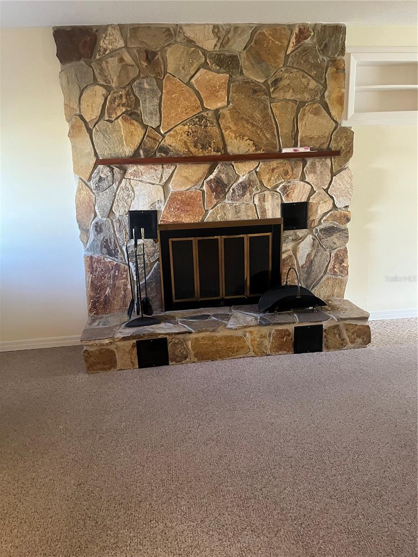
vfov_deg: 67.3
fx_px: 419
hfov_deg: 53.1
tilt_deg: -11.7
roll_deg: +3.1
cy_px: 278
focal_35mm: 26
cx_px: 209
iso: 400
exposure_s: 1/60
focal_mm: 5.1
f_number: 1.6
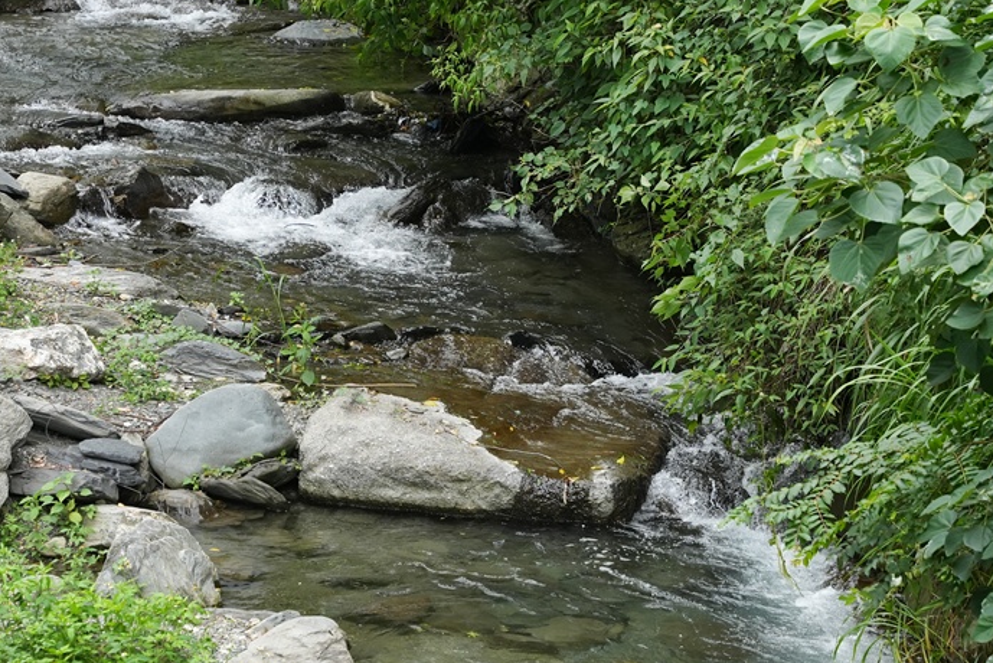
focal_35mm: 156
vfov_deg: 8.8
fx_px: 4305
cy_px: 322
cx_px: 366
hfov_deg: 13.1
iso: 800
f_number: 4
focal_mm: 70
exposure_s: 1/800
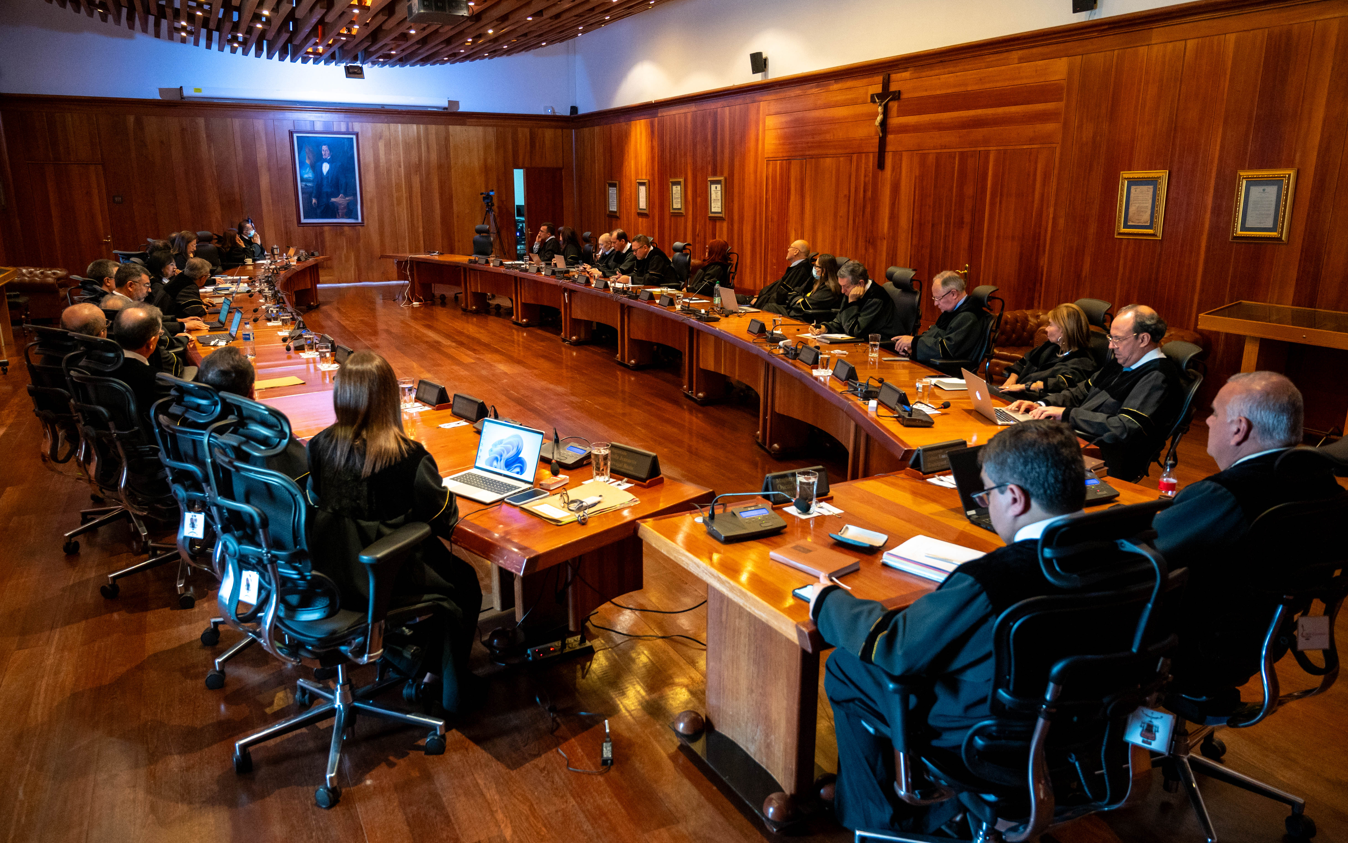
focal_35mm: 25
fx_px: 918
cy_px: 416
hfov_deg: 72.5
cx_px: 674
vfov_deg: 49.3
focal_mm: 24
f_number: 4
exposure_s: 1/60
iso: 4000
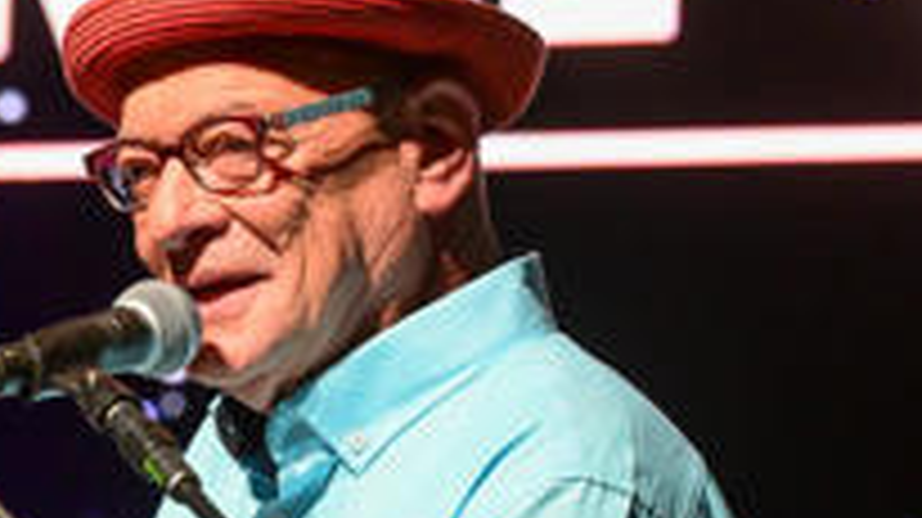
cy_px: 291
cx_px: 508
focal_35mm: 416
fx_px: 10164
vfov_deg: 2.9
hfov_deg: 5.2
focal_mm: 170
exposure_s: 1/160
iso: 5000
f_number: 6.3
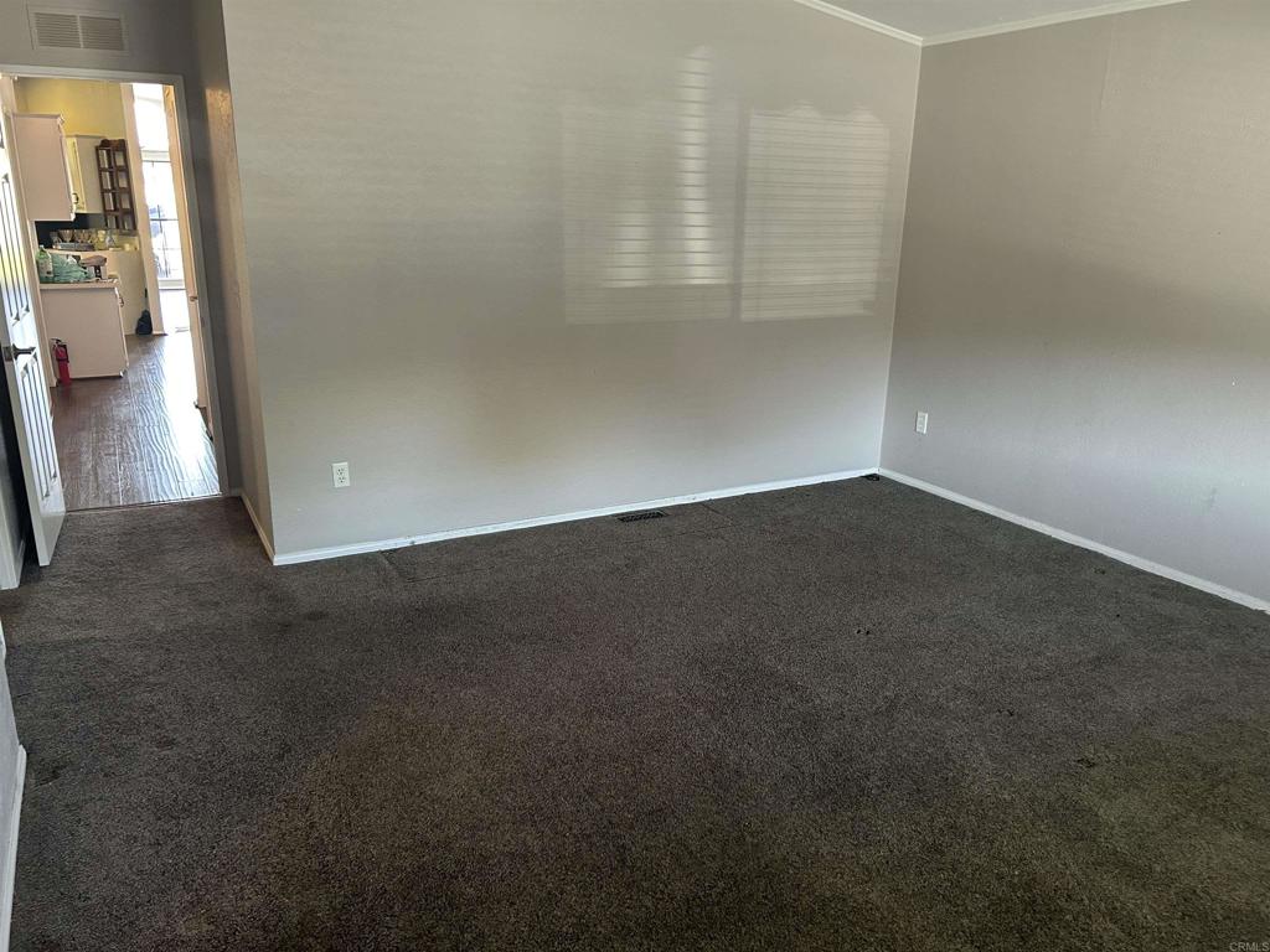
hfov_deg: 67.3
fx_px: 954
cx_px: 635
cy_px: 476
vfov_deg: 53.1
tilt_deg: -16.9
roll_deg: -0.6
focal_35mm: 26
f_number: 1.5
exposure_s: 1/60
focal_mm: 5.7
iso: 250
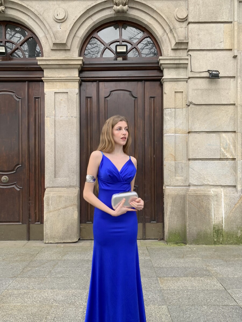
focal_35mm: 26
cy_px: 161
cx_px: 121
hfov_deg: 53.1
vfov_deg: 67.3
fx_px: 242
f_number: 1.8
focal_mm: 4.25
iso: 40
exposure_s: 1/122
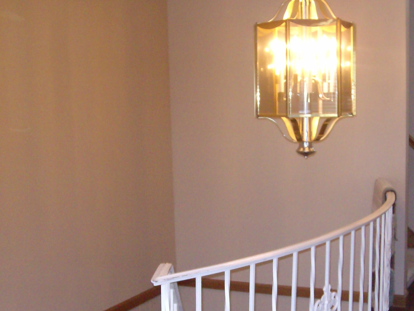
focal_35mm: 59
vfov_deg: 24.7
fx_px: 706
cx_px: 237
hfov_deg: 32.6
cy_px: 214
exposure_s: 1/40
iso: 277
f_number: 2.8
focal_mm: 5.8
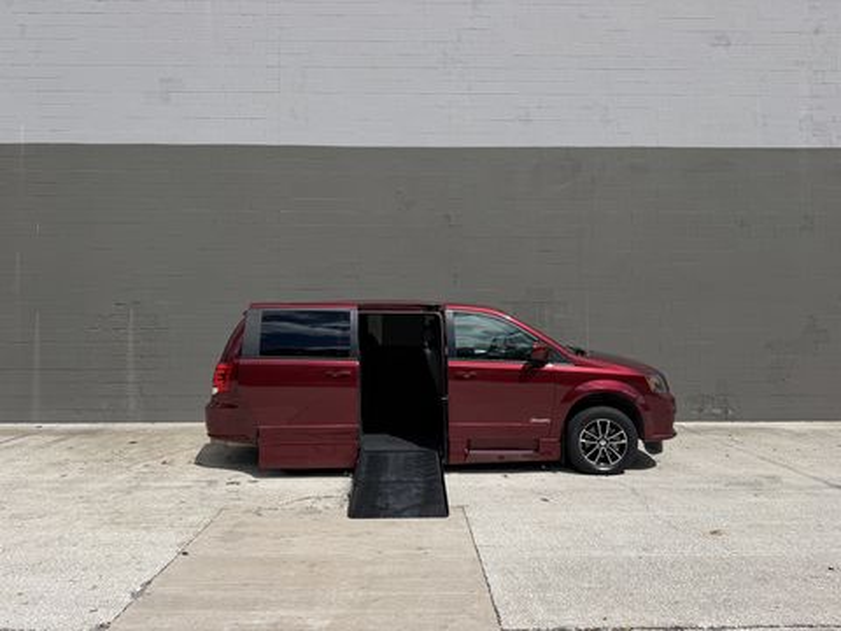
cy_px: 316
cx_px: 420
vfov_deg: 56.8
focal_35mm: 24
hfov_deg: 71.6
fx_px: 583
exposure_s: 1/8130
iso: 80
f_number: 1.78
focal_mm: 6.76
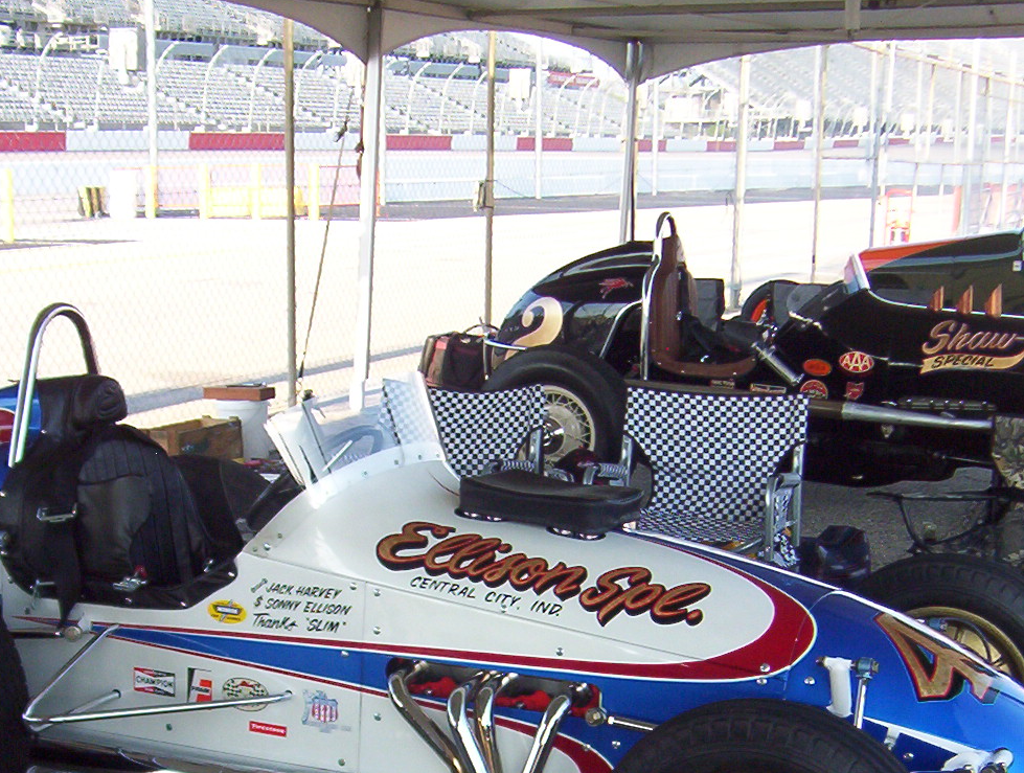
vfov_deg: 24.1
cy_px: 615
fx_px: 1779
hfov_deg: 32.0
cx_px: 411
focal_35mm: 60
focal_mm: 5.54
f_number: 2.76
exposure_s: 1/396
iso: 100
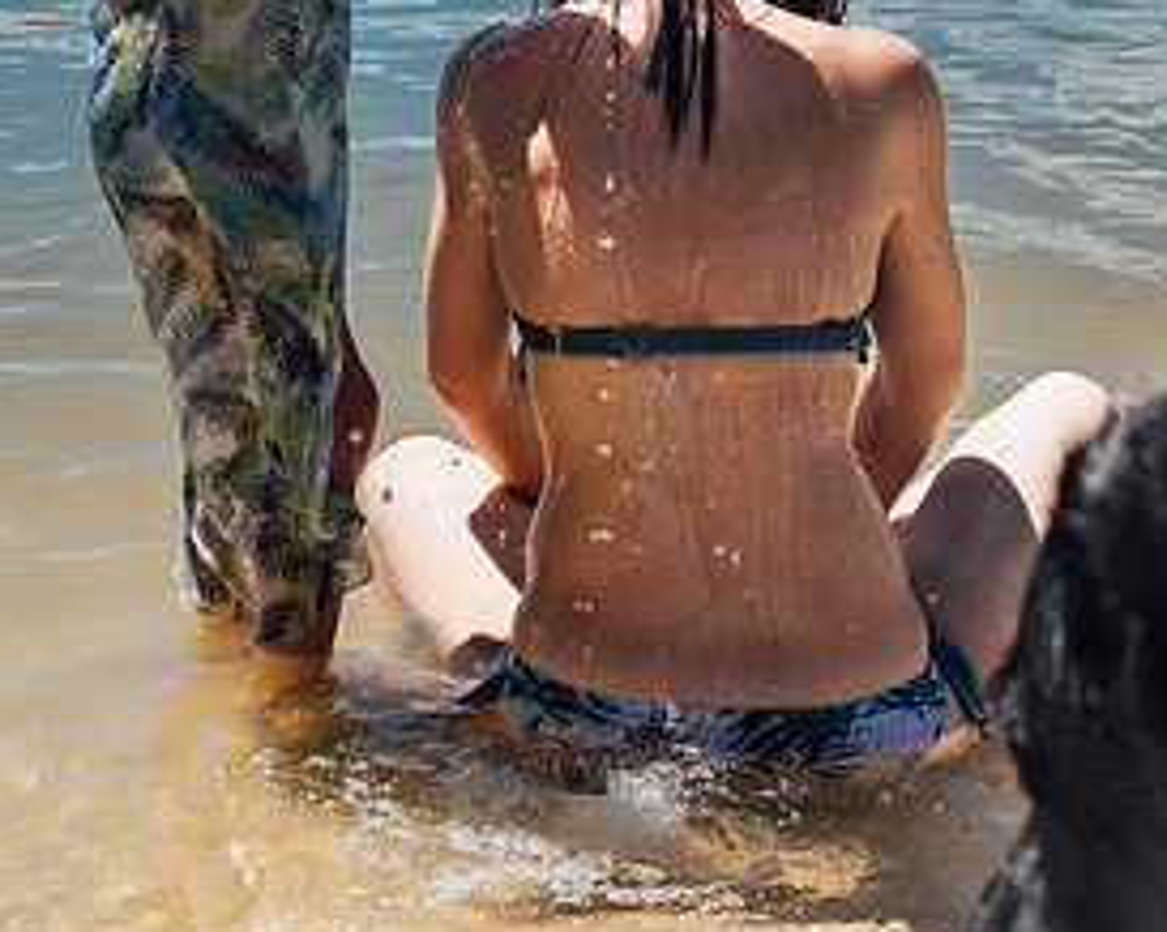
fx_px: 2623
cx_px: 530
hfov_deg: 25.1
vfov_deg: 19.9
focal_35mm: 76
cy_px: 187
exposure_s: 1/1000
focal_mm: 31
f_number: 5.6
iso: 100
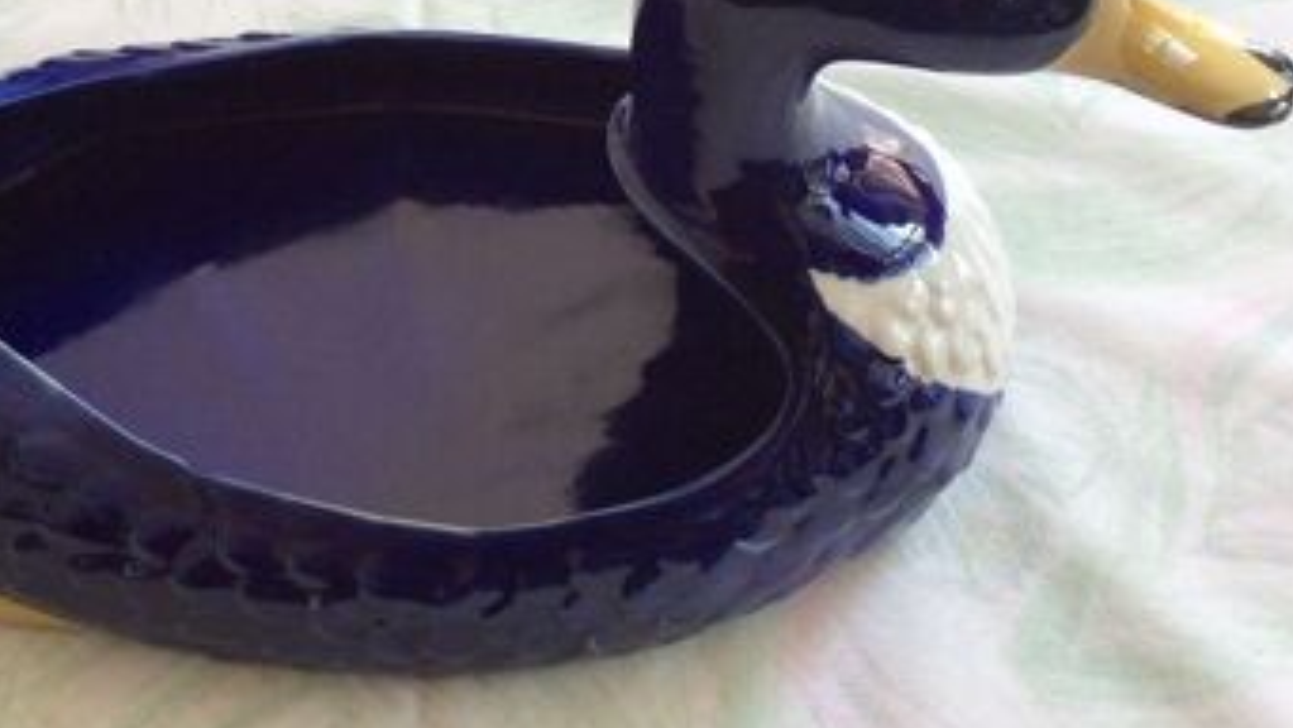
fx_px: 1680
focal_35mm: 49
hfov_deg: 41.5
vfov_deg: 24.2
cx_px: 413
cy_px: 173
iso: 50
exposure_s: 1/100
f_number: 2.4
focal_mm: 3.3
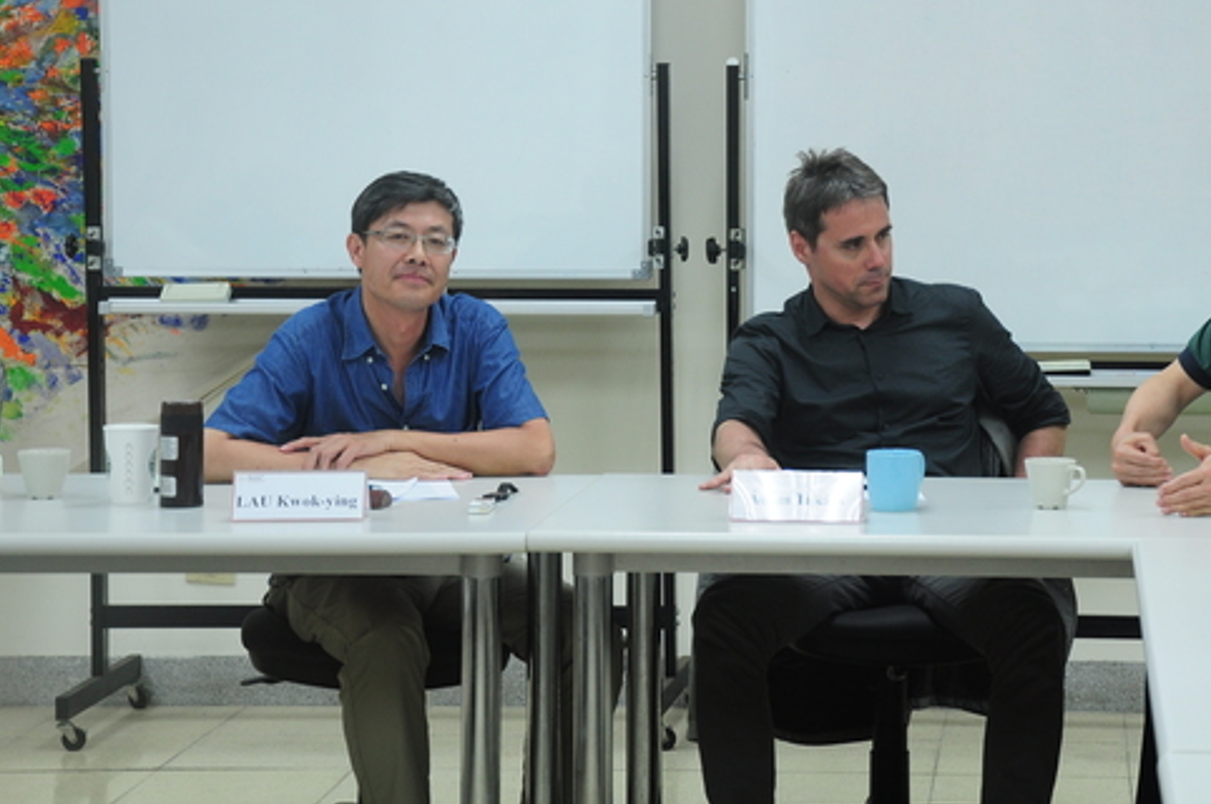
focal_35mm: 109
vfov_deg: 12.5
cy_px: 268
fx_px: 3662
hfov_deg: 18.7
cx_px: 849
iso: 400
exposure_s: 1/30
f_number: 5.6
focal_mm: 50
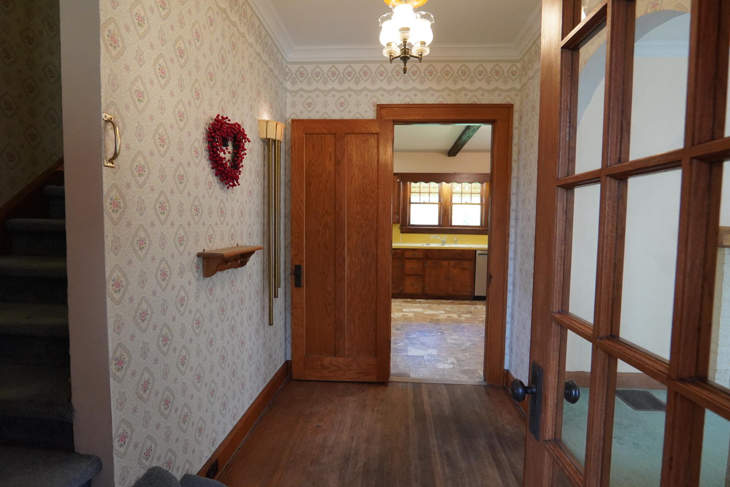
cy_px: 244
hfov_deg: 90.0
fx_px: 365
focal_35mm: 18
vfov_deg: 67.4
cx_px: 365
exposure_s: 1/160
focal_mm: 12
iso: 1600
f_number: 4
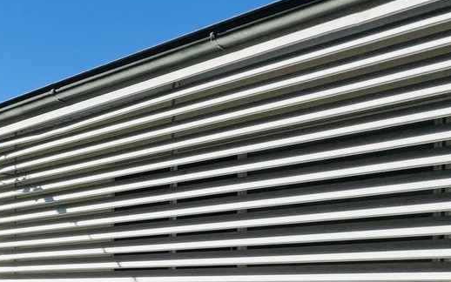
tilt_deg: -1.2
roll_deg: +0.8
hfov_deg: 32.0
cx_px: -165
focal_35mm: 43
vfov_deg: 27.7
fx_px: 529
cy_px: 298
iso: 40
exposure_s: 1/1567
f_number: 2.2
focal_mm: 2.22
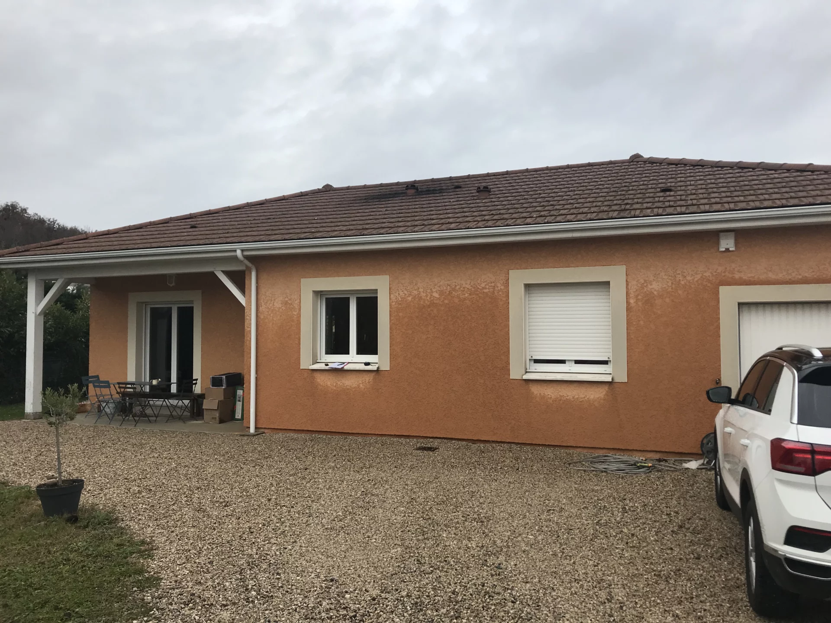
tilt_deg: +3.1
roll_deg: -1.1
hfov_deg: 63.4
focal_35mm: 28
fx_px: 672
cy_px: 312
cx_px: 416
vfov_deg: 49.7
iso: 20
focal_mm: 3.99
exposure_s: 1/250
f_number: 1.8
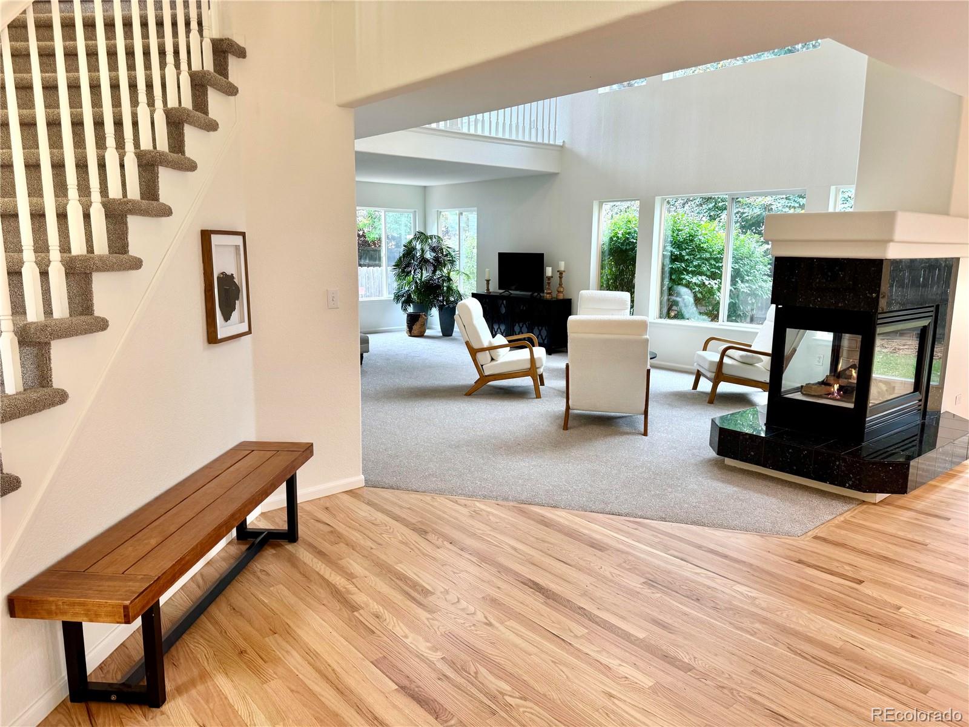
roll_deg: -0.1
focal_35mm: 24
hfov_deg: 71.6
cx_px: 484
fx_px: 672
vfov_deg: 56.8
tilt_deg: -10.5
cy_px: 364
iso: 125
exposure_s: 1/60
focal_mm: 6.76
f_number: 1.78
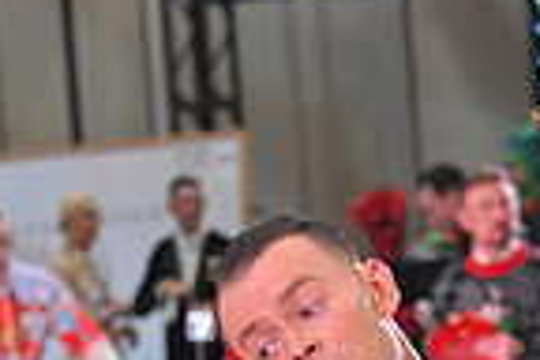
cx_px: 291
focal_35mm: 343
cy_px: 799
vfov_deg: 4.0
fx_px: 5145
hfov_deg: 6.0
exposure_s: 1/400
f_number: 5
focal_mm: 85
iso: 3200
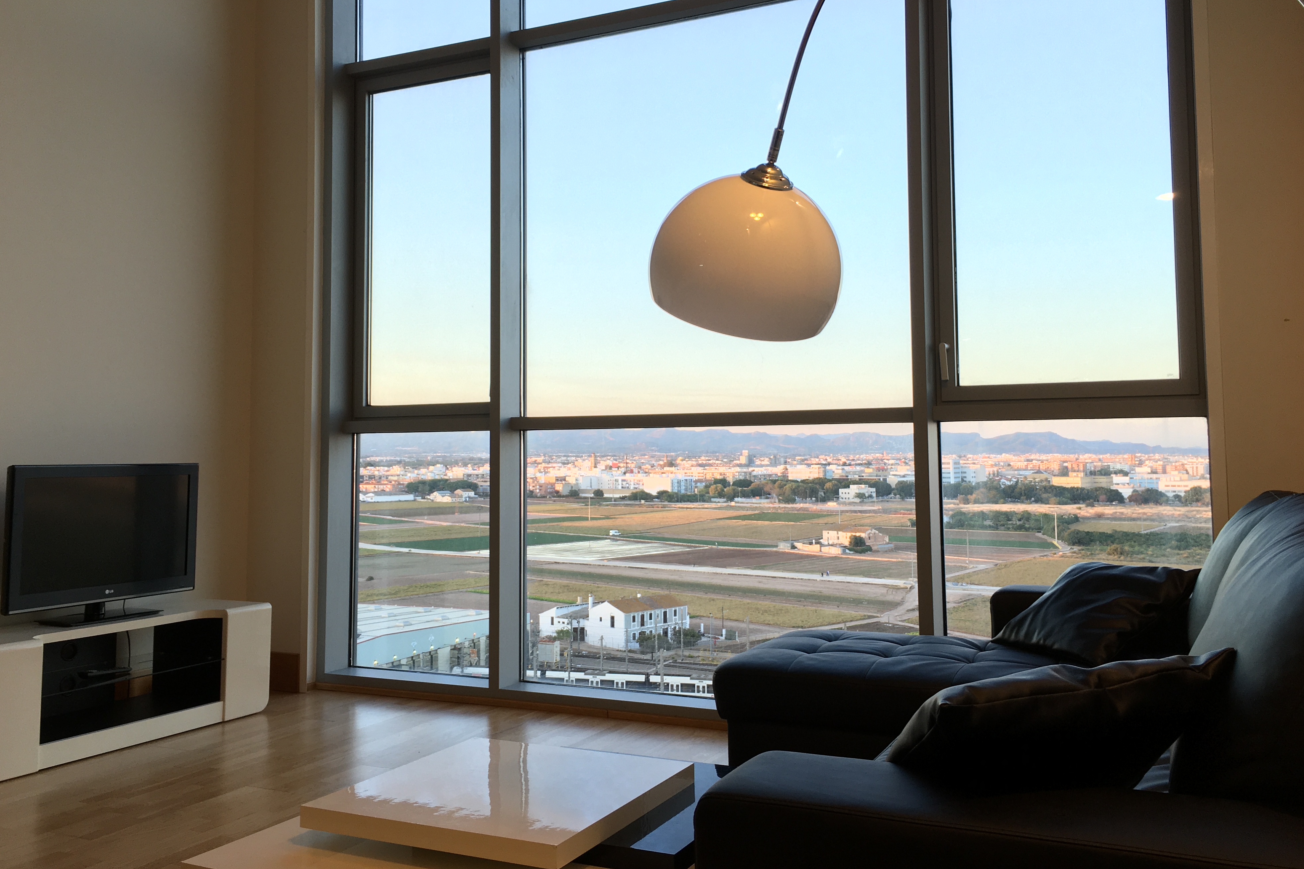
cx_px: 654
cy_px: 372
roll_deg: +1.1
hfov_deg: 60.3
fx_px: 1123
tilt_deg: +5.7
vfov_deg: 42.2
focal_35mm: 31
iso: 25
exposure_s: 1/33
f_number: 2.2
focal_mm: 4.15
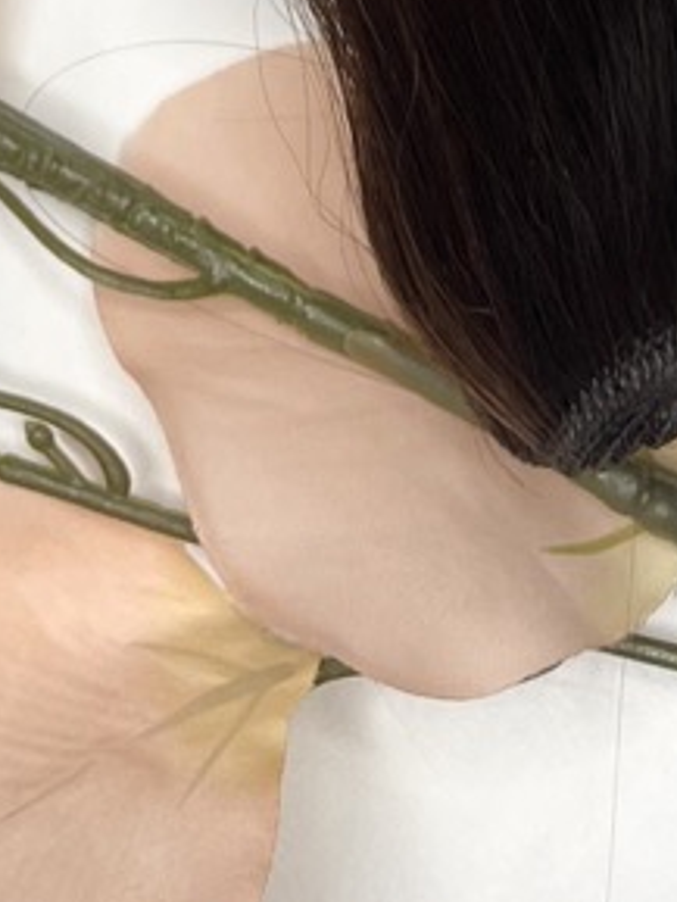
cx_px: 300
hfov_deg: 12.9
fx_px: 2997
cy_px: -999
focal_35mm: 115
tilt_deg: -64.5
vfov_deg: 14.0
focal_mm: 4.2
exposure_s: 1/100
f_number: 1.6
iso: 50
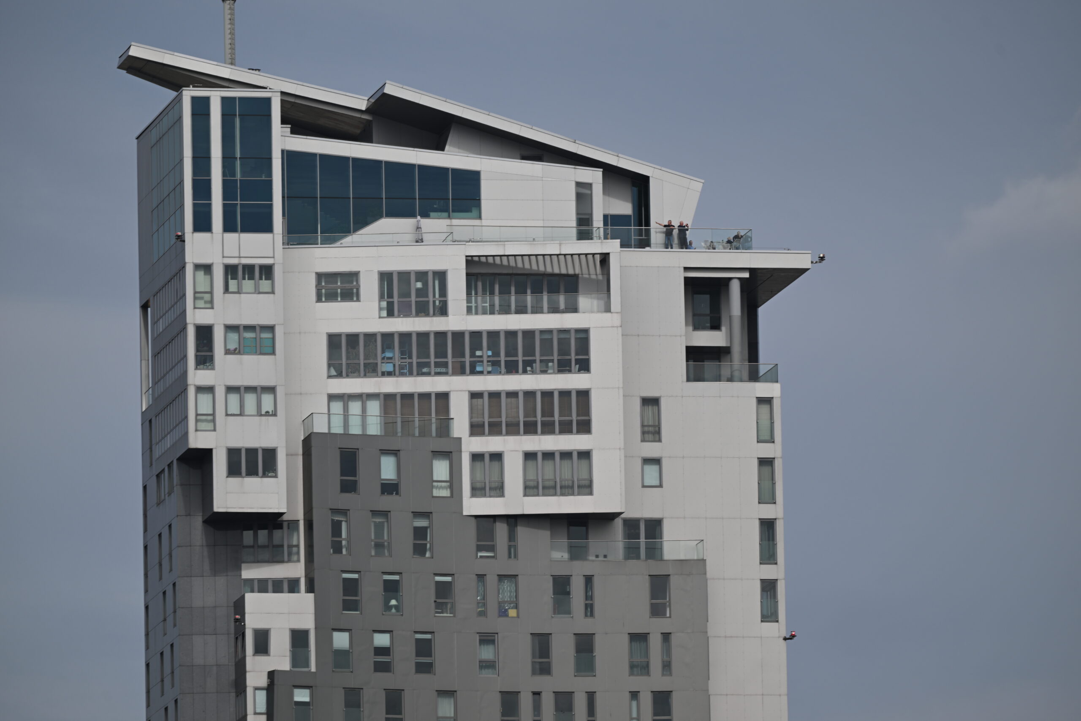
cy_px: 360
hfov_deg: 4.9
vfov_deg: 3.3
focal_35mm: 420
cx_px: 540
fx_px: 12611
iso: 100
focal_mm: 420
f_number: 6
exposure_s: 1/1000
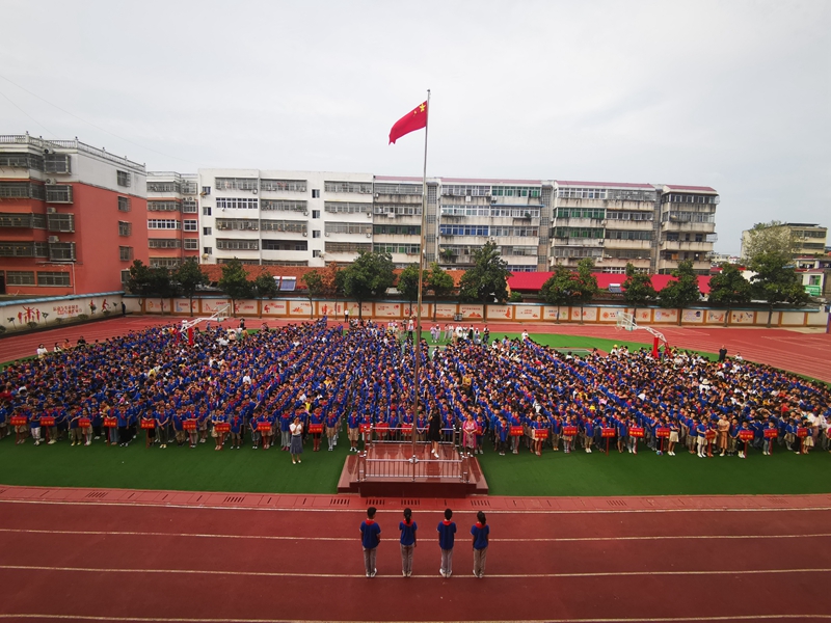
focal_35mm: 17
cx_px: 416
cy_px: 312
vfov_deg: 74.7
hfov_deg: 91.0
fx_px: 408
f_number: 2.2
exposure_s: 1/482
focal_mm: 2.26
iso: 50
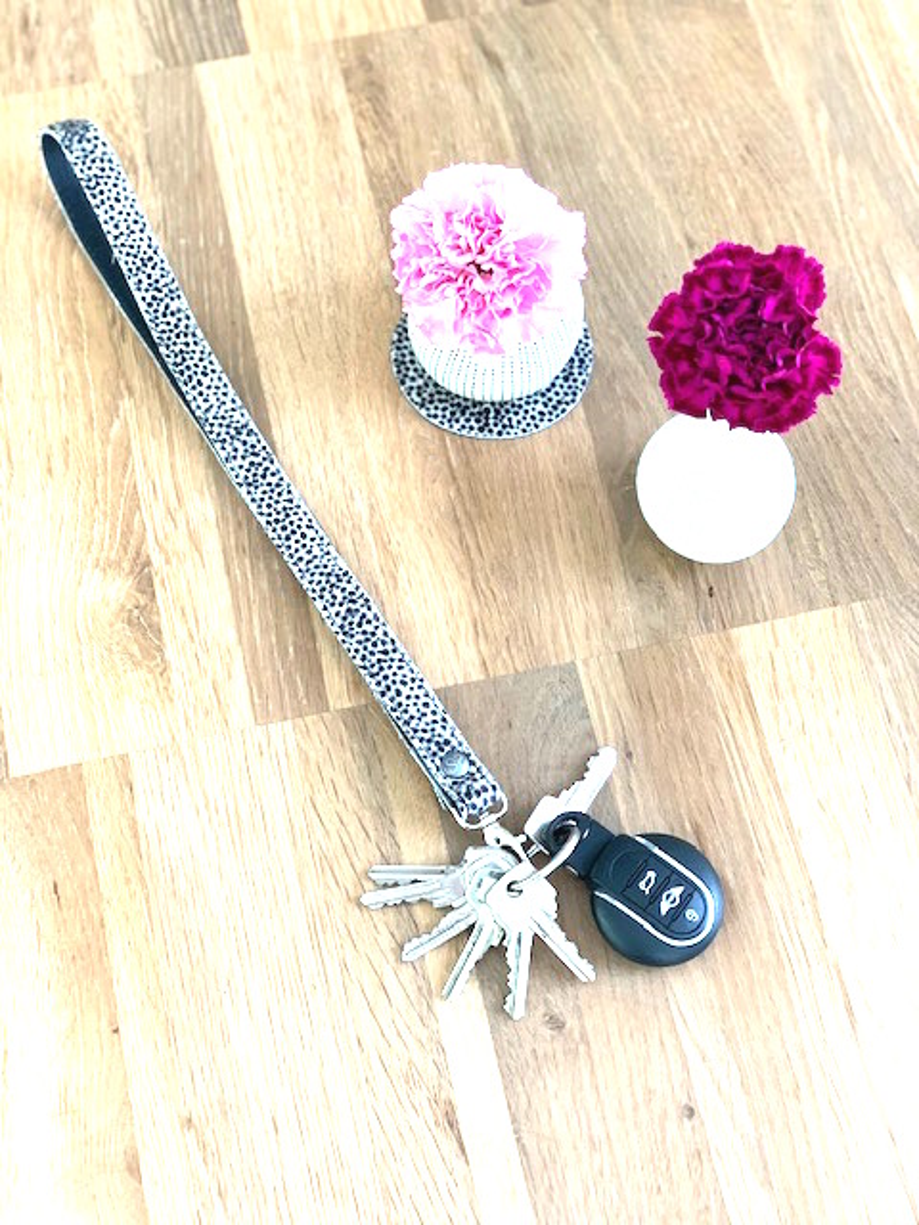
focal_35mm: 52
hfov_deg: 28.0
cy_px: 612
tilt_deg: -63.8
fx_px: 1841
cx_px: 460
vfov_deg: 36.8
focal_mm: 6
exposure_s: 1/88
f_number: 2.4
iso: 125
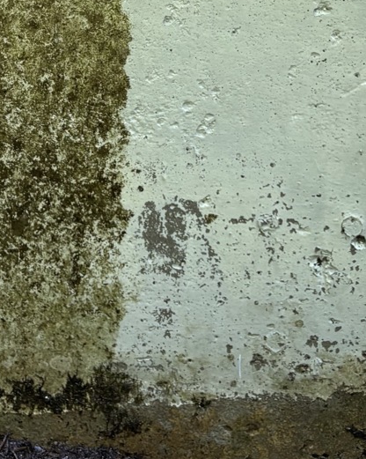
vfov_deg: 21.5
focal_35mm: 78
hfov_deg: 19.5
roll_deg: +0.8
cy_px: -174
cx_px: 99
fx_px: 1057
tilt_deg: -6.9
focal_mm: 5.96
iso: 100
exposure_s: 1/122
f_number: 1.6
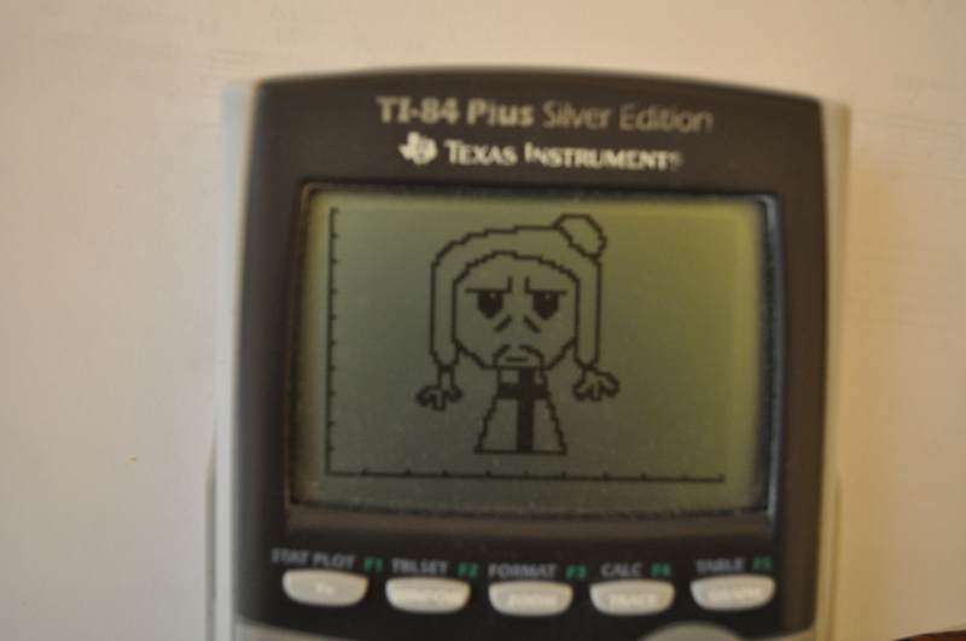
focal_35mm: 39
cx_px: 483
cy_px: 320
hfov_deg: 49.6
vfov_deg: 34.1
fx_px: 1045
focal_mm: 26
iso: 1600
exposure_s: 1/13
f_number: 4.2
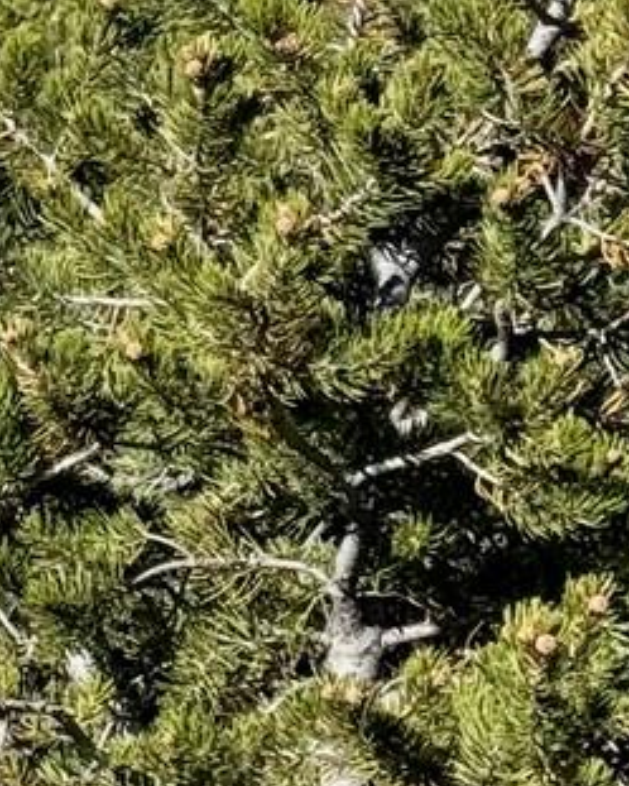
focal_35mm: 241
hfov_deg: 6.0
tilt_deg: -0.9
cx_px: -1238
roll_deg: +0.9
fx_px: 5605
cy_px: -184
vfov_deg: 7.9
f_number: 1.78
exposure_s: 1/5848
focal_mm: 6.76
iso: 64
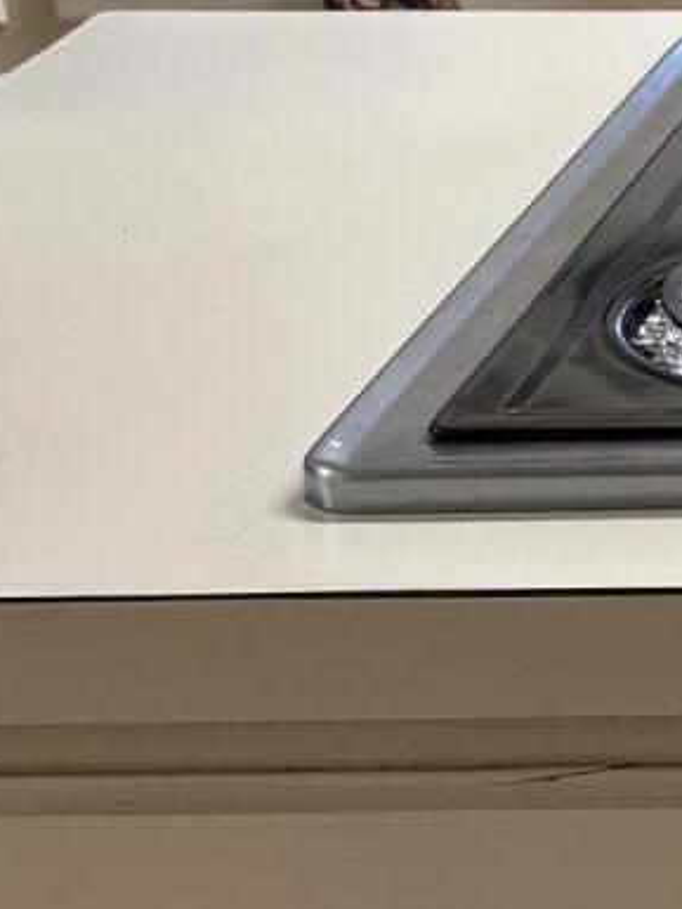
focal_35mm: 135
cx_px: 1640
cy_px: 564
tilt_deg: -20.2
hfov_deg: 9.7
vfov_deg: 14.6
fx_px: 3544
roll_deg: -0.5
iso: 125
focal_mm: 5.96
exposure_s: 1/120
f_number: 1.6
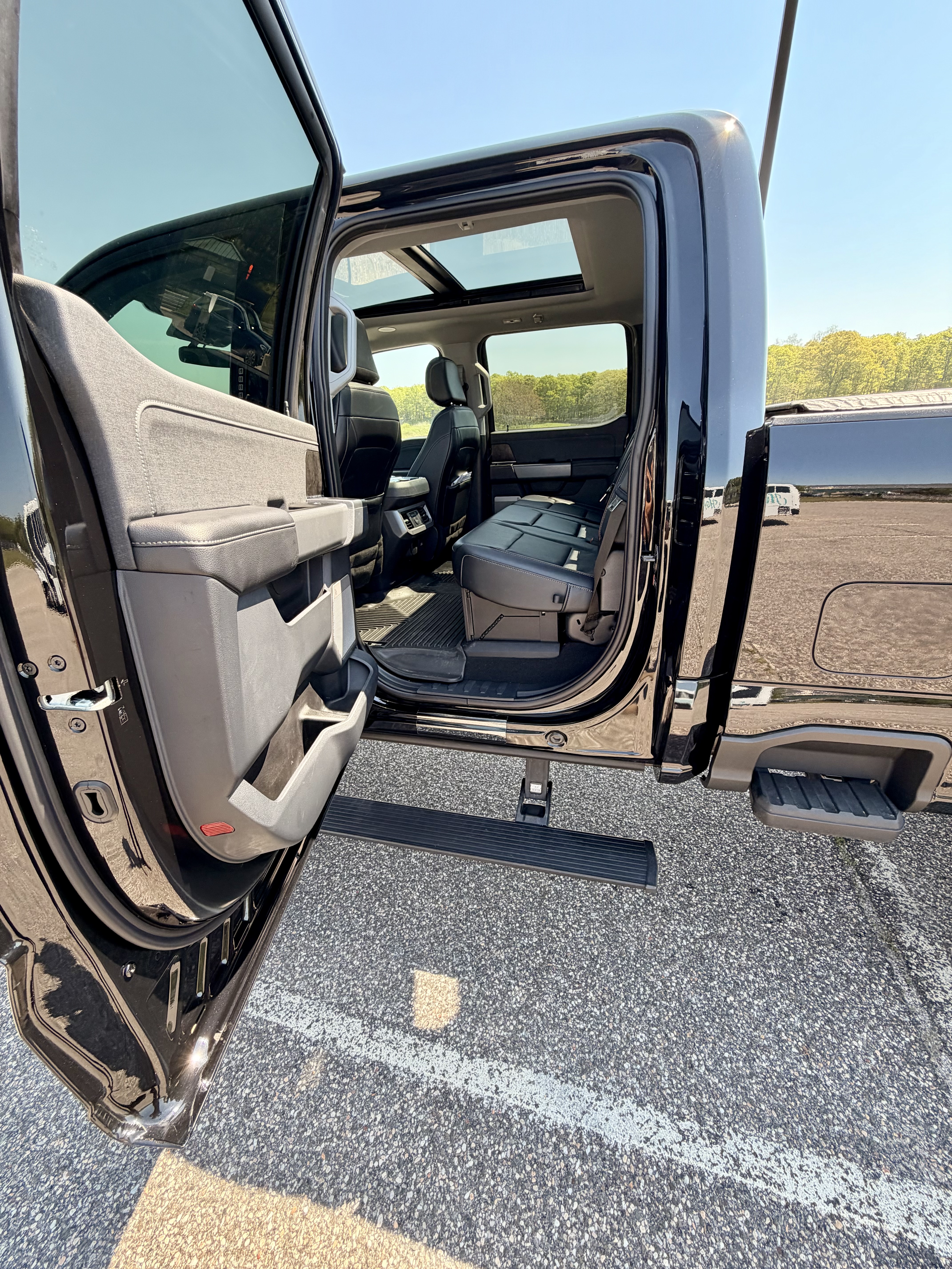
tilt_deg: -19.9
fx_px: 513
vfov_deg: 102.1
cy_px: 634
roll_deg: +1.3
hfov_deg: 85.7
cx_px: 476
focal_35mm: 14
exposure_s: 1/220
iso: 50
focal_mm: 2.22
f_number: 2.2
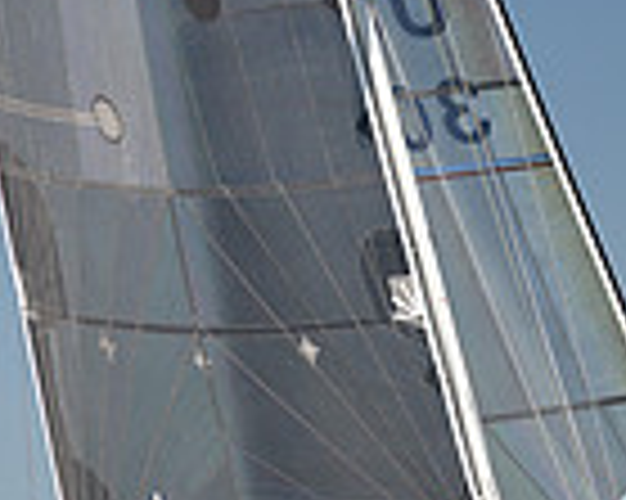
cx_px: 612
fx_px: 6239
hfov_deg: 5.7
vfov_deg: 4.6
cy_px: 736
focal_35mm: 337
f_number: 3.5
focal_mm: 86
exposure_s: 1/1250
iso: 250
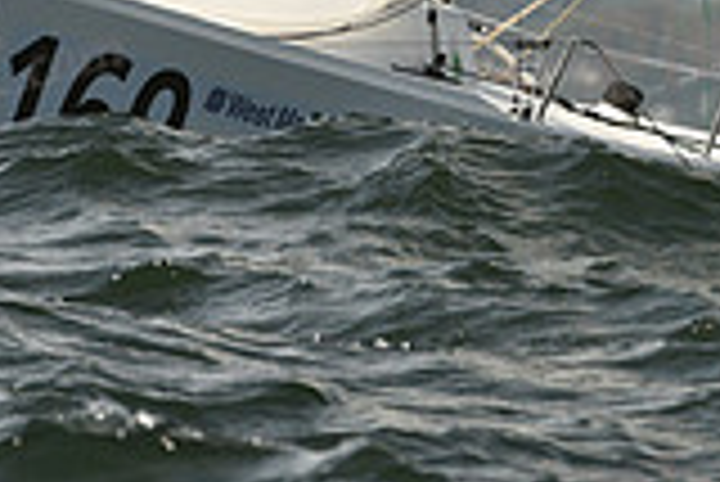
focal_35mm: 1446
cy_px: -182
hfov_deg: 1.4
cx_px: 360
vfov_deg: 1.0
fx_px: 28946
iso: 320
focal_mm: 400
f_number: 7.1
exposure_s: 1/1600
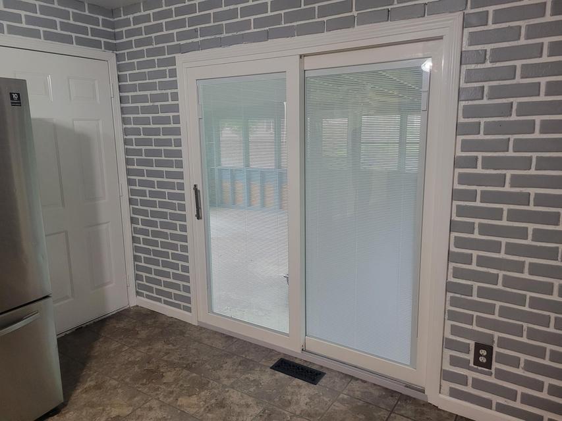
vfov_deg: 53.1
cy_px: 210
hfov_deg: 67.3
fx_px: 422
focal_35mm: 26
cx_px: 281
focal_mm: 5.4
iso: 250
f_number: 1.8
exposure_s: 1/40
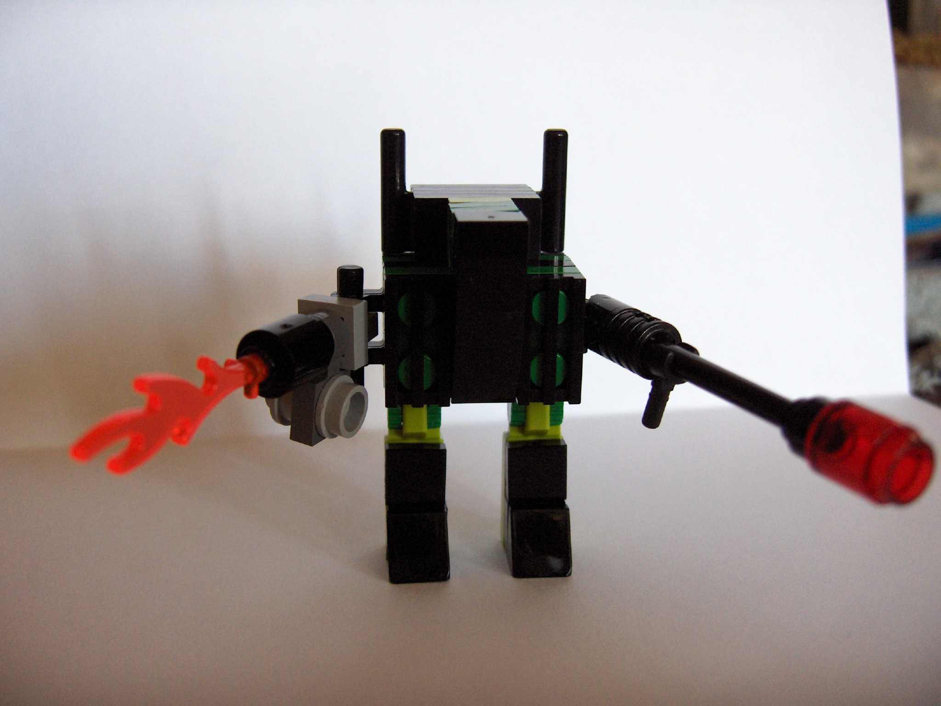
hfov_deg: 47.9
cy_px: 353
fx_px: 1060
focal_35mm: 39
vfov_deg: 36.8
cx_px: 470
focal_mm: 8
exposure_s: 1/55.8
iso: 200
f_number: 2.8
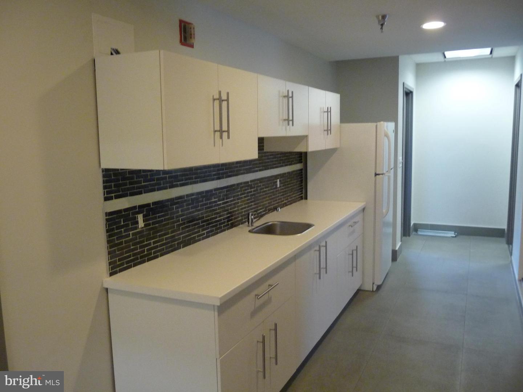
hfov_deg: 56.8
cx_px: 262
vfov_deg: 44.2
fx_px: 483
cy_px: 196
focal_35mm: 32
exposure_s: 1/30
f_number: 3.5
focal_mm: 5.3
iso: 400
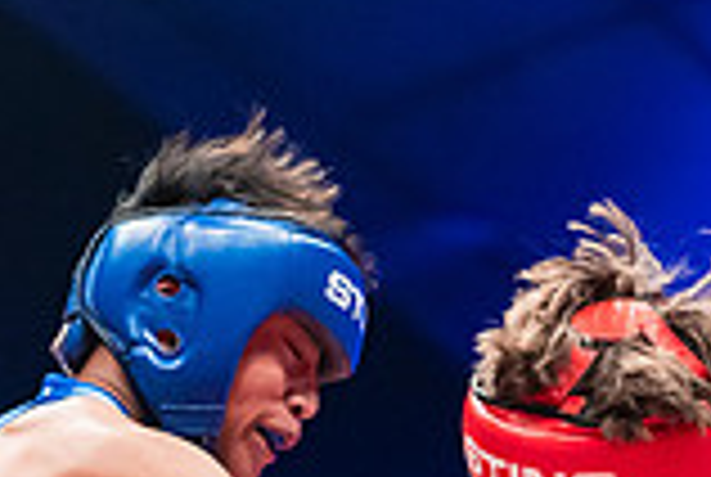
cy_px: 803
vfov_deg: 5.9
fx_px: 4571
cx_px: 364
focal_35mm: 231
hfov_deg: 8.9
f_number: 2.5
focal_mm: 63
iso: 3200
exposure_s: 1/1000
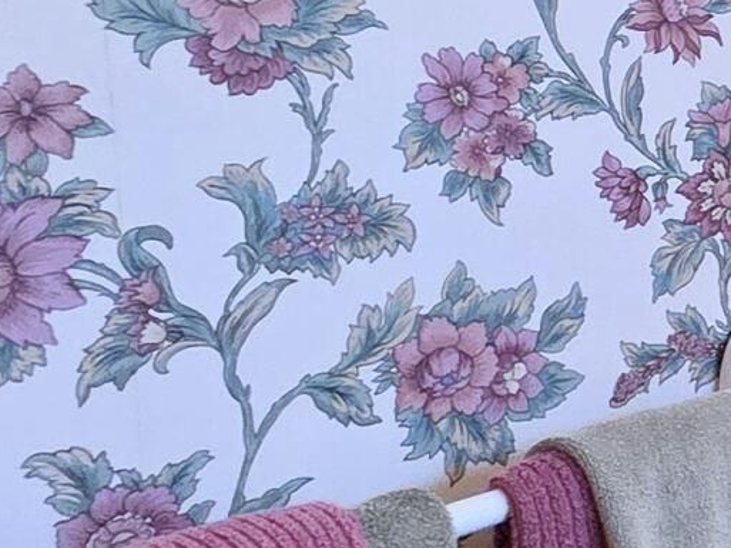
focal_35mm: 76
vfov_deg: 19.0
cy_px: 27
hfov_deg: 13.5
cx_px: 1934
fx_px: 1605
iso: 200
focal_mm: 2.2
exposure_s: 1/120
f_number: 2.2
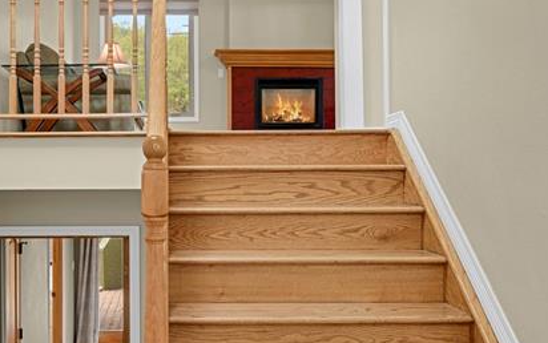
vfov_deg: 29.9
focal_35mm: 43
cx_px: 162
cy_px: 172
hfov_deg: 45.2
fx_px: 643
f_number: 8
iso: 250
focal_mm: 17
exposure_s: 2.5
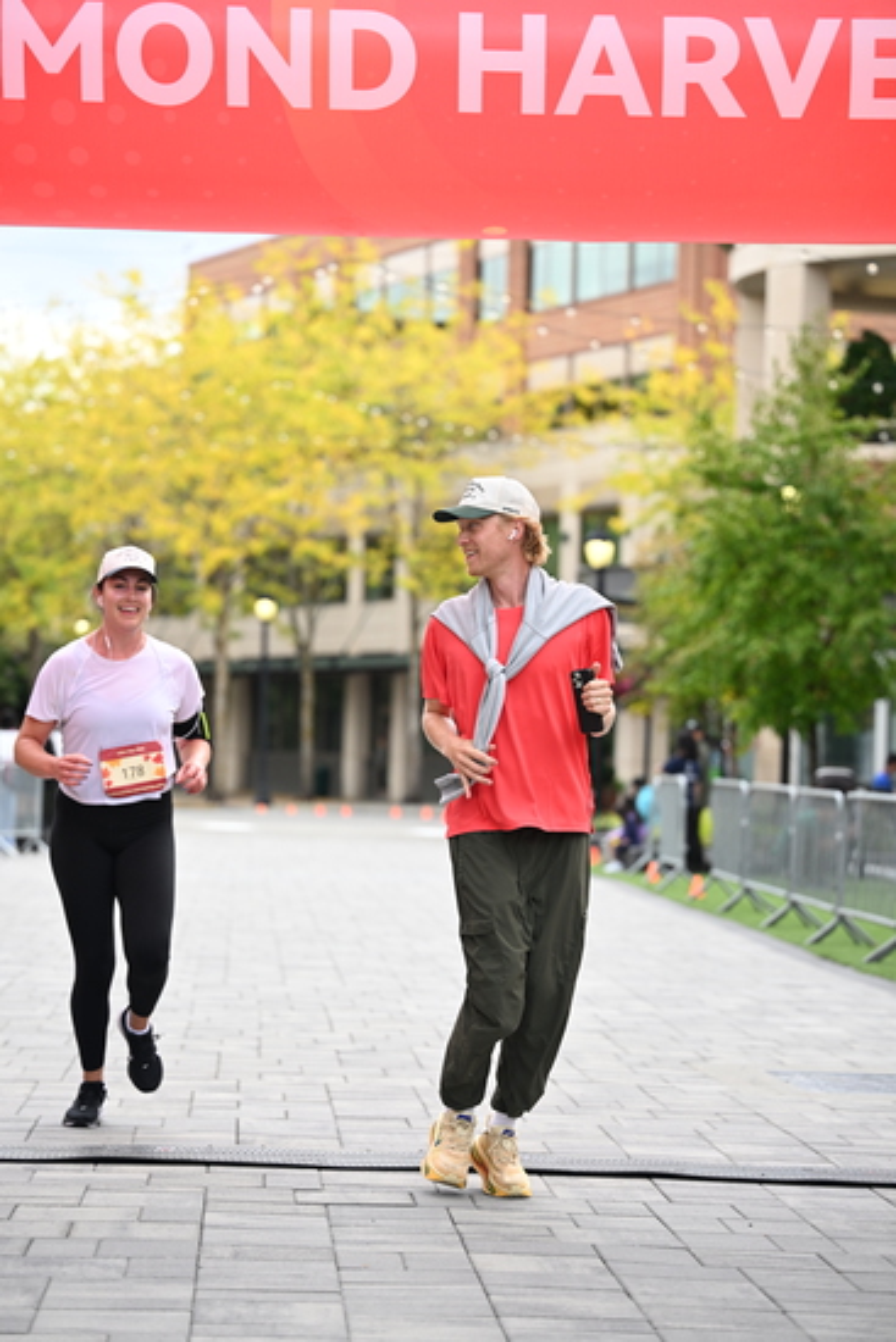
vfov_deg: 21.5
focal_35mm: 95
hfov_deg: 14.4
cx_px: 448
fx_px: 3544
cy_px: 671
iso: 640
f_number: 2.8
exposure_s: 1/2000
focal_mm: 95
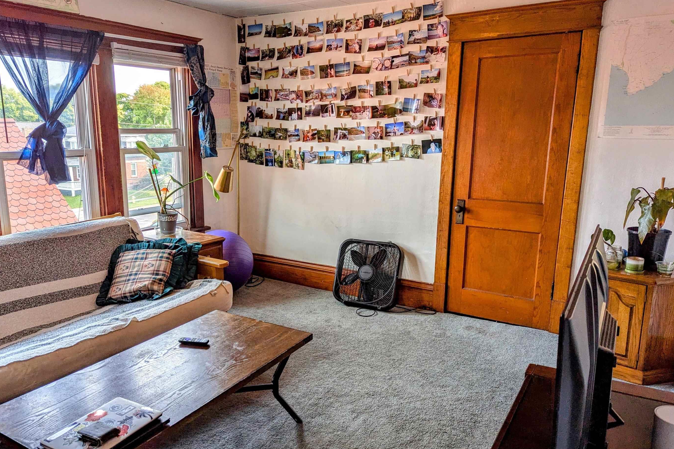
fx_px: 524
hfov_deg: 65.3
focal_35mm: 28
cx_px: 305
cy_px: 239
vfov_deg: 46.4
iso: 30
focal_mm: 6.81
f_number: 1.85
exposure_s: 1/63.8
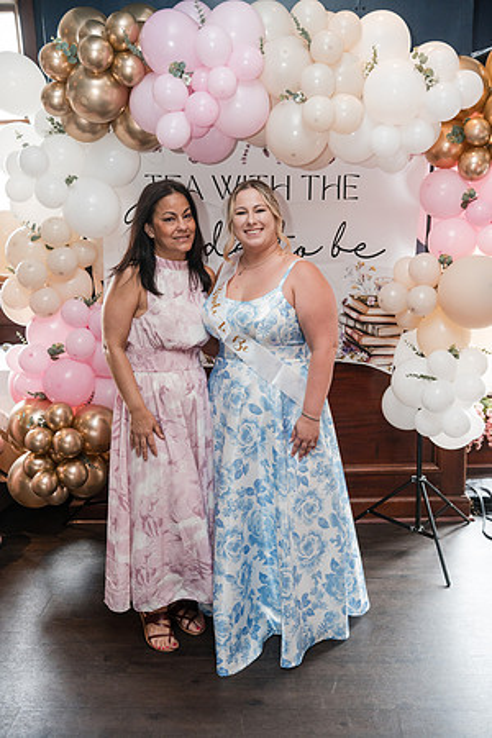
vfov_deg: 54.4
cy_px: 369
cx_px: 246
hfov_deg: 37.9
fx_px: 717
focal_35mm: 35
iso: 2500
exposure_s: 1/250
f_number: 4
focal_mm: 35
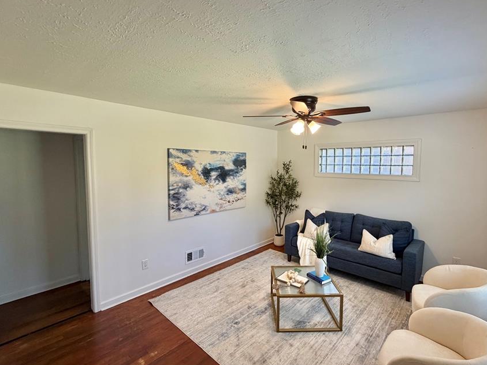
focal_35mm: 17
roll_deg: -0.6
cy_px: 179
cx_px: 258
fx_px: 239
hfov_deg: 90.9
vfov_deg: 74.7
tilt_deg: -4.7
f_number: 2.2
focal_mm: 2.22
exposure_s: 1/120
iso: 200
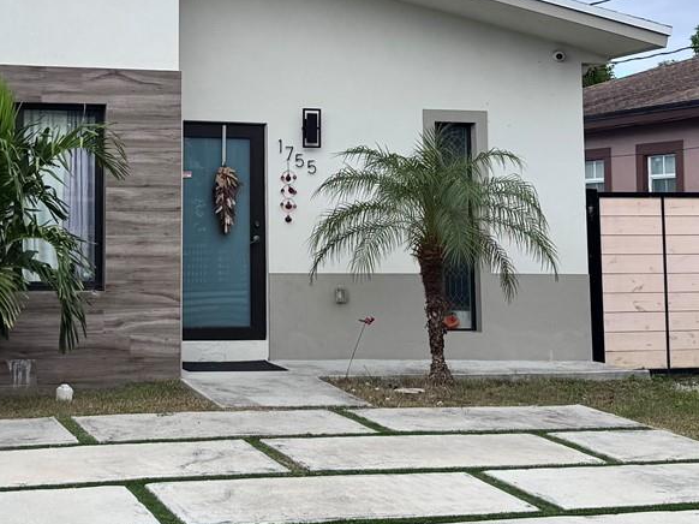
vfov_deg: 22.0
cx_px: 154
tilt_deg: +4.8
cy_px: 119
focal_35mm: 66
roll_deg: -0.4
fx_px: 1332
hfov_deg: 28.8
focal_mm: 6.76
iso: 80
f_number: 1.78
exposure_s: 1/3247
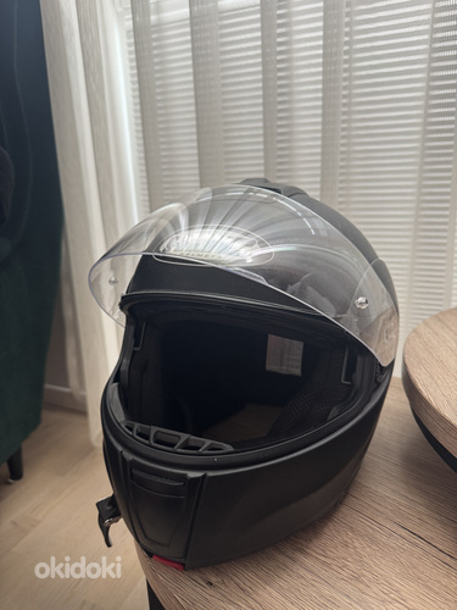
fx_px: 422
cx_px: 228
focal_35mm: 24
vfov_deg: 71.6
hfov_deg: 56.8
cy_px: 305
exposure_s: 1/92
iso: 200
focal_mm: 6.76
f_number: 1.78
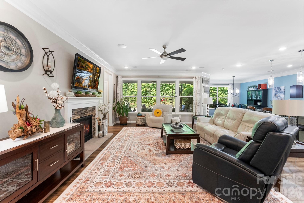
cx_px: 152
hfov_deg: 104.2
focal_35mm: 14
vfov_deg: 81.3
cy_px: 102
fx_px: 118
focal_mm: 14
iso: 2000
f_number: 7.1
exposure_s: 1/25
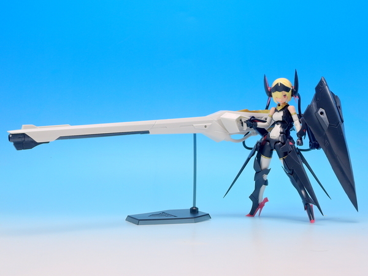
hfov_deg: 32.2
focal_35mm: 60
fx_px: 638
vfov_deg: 24.4
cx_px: 184
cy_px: 138
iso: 80
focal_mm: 12.8
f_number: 5.8
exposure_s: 1/1.6
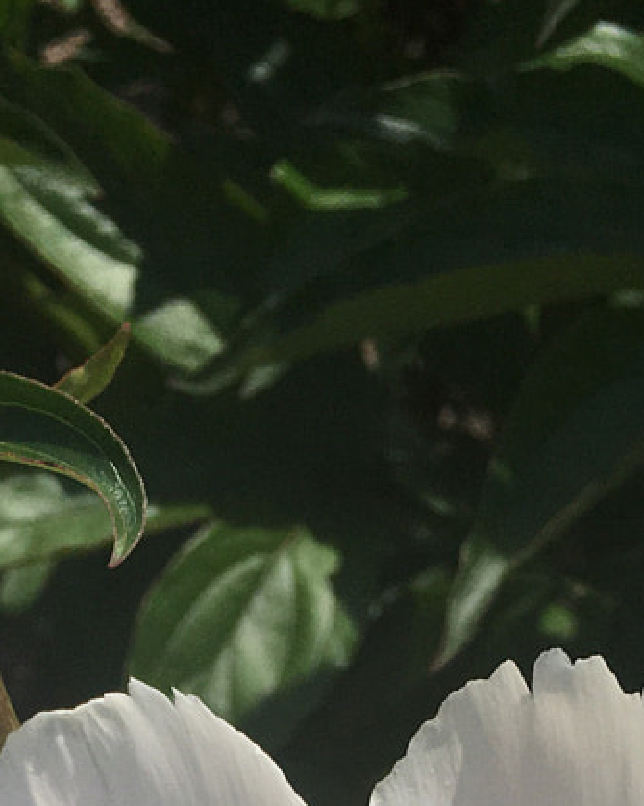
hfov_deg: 14.3
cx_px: 258
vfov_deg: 15.2
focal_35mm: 108
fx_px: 2574
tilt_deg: -55.0
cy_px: 1487
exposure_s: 1/3846
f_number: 2.2
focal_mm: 4.15
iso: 25
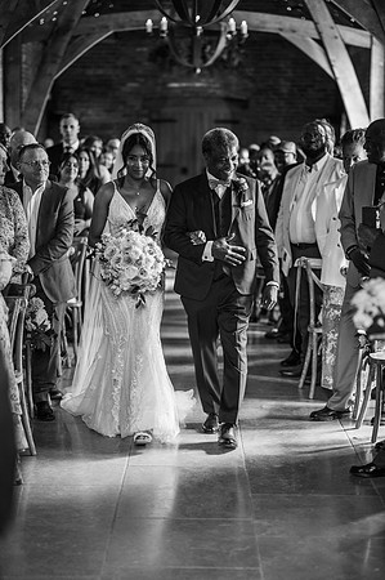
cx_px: 192
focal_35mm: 85
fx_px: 1367
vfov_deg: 23.9
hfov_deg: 16.0
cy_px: 290
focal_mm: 85
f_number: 1.8
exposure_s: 1/200
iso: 720
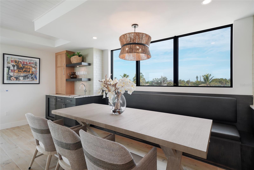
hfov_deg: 93.3
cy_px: 85
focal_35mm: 17
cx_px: 127
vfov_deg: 70.5
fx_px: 120
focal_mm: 17
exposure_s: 1/30
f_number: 8
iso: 100
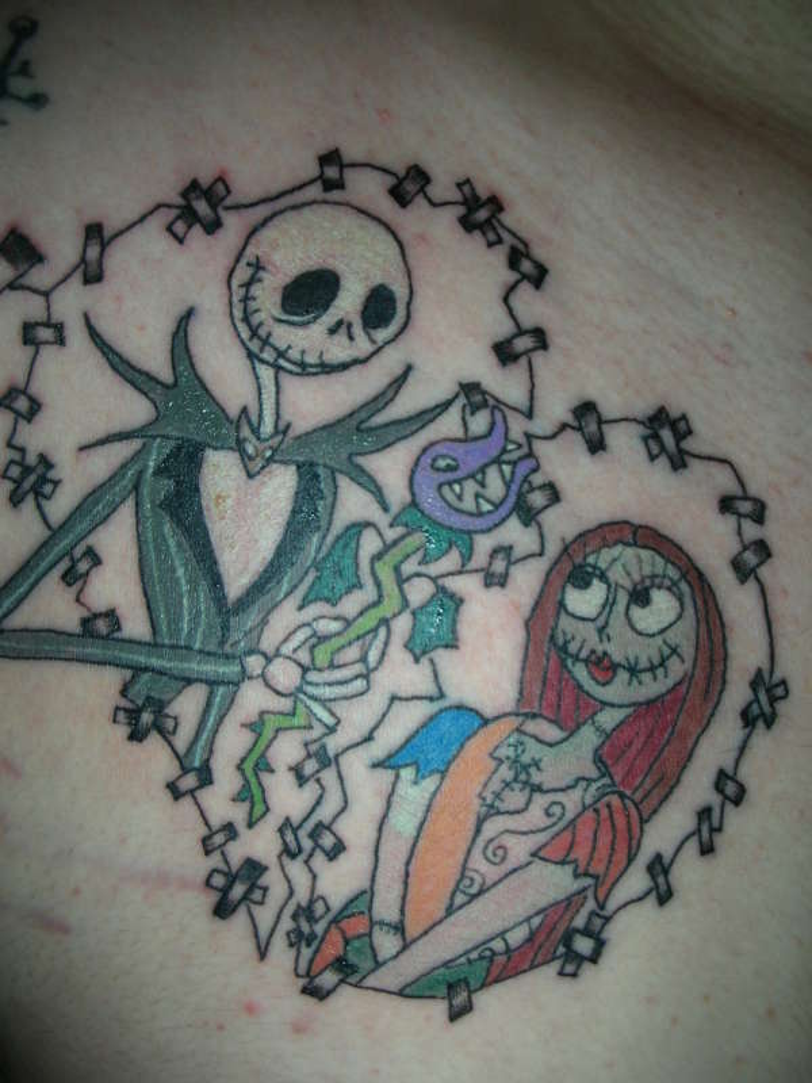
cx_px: 406
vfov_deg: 52.6
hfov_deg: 40.7
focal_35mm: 35
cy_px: 542
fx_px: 1095
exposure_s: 1/60.1
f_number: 8.5
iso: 50
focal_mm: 5.8
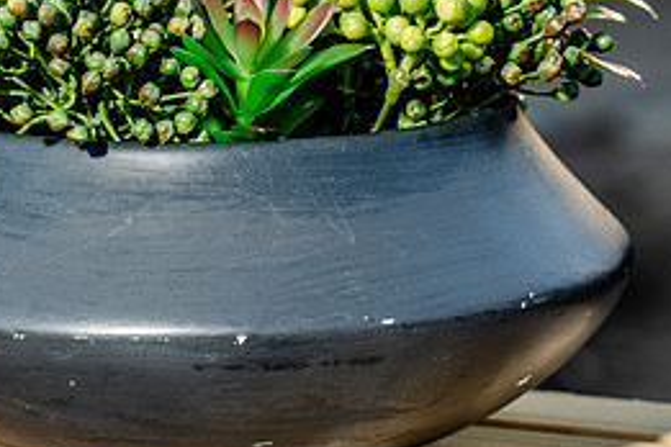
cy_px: 114
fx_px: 4678
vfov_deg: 5.5
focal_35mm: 251
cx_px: 339
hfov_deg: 8.2
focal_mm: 100
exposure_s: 1/250
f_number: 5.6
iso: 100
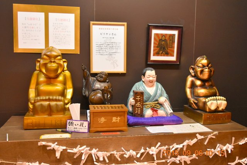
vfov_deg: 36.9
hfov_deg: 53.1
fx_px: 247
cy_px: 82
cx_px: 124
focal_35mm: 36
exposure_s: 1/40
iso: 2200
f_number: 4
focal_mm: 24
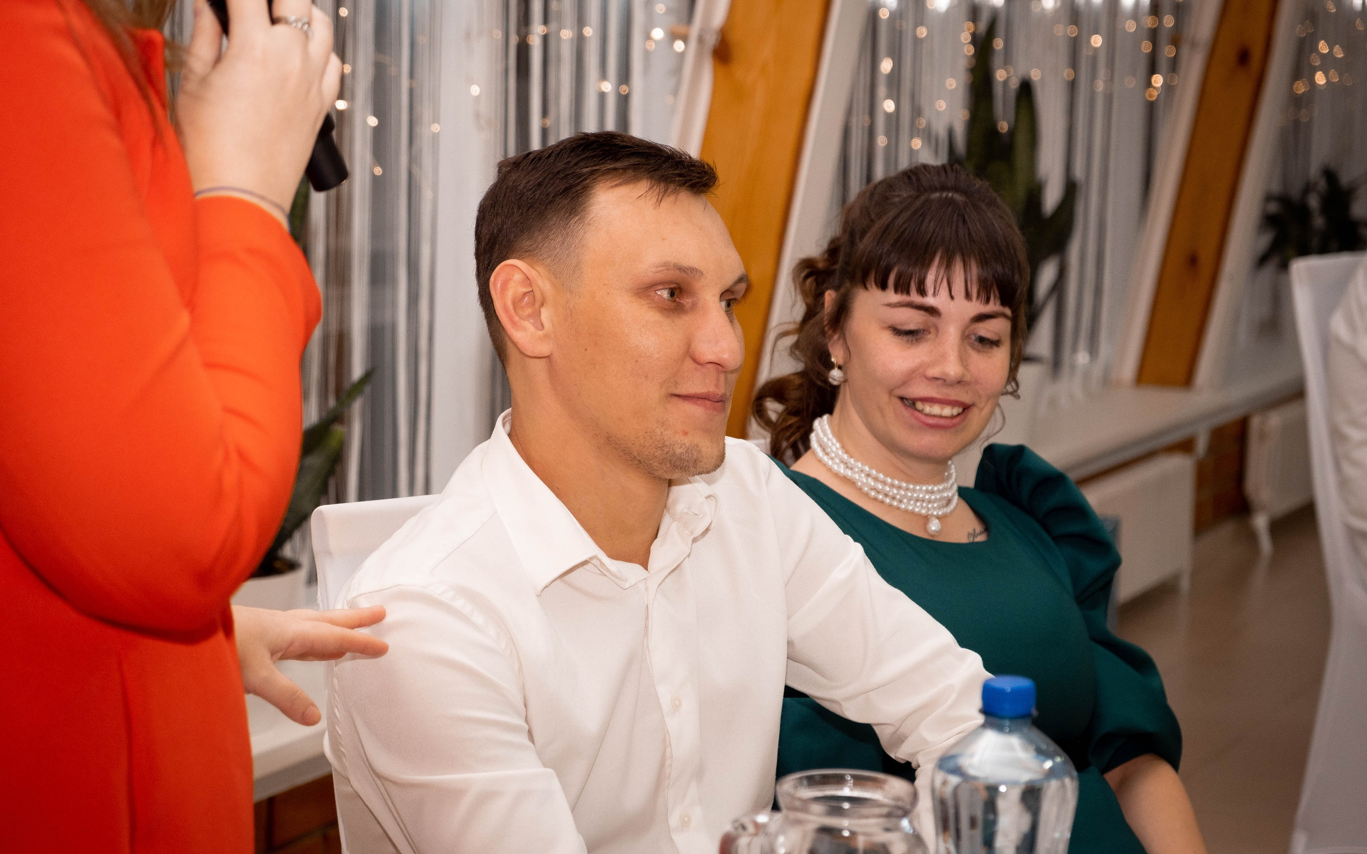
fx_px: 3166
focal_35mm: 85
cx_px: 685
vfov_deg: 15.4
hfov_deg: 24.4
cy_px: 422
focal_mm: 55
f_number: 4
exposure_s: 1/125
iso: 800
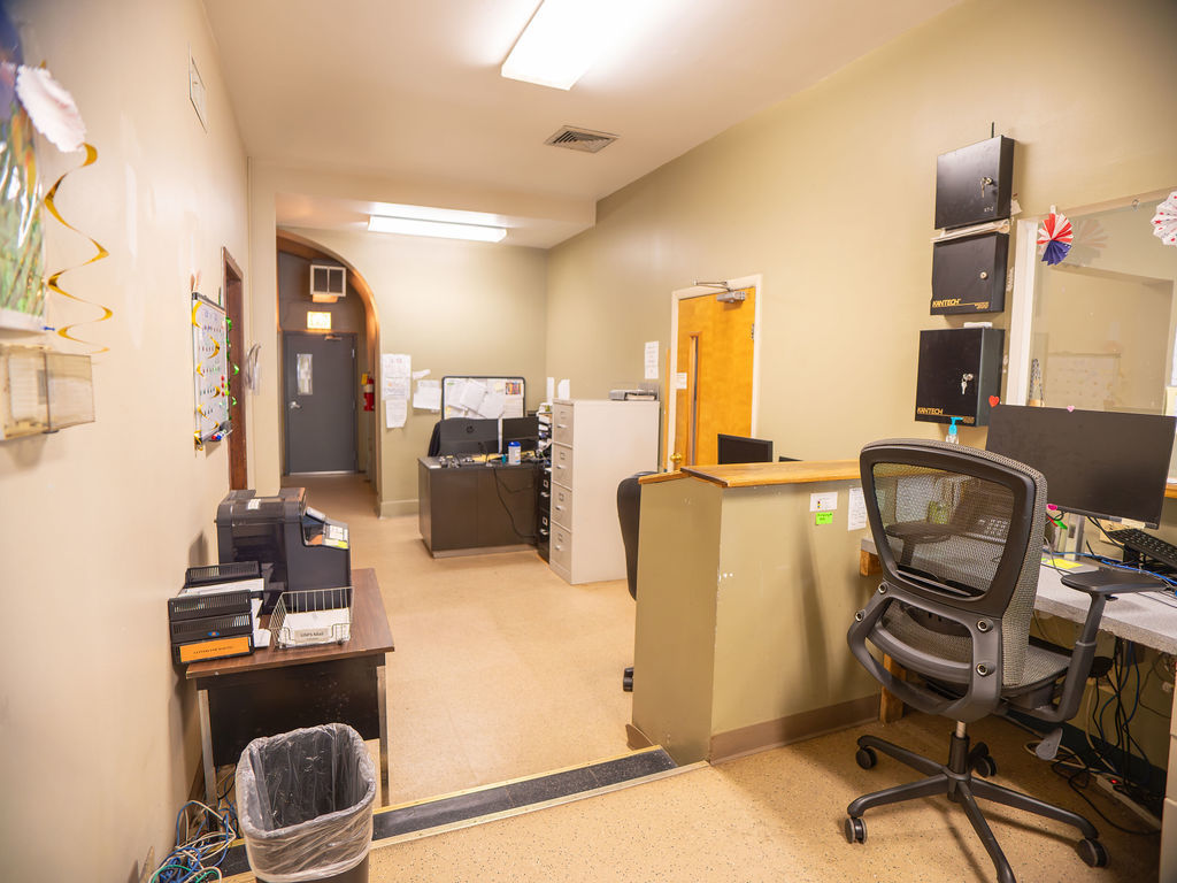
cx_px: 602
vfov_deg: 68.8
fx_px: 645
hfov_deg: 84.7
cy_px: 431
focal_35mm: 19
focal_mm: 16
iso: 800
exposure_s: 1/60
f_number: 2.2
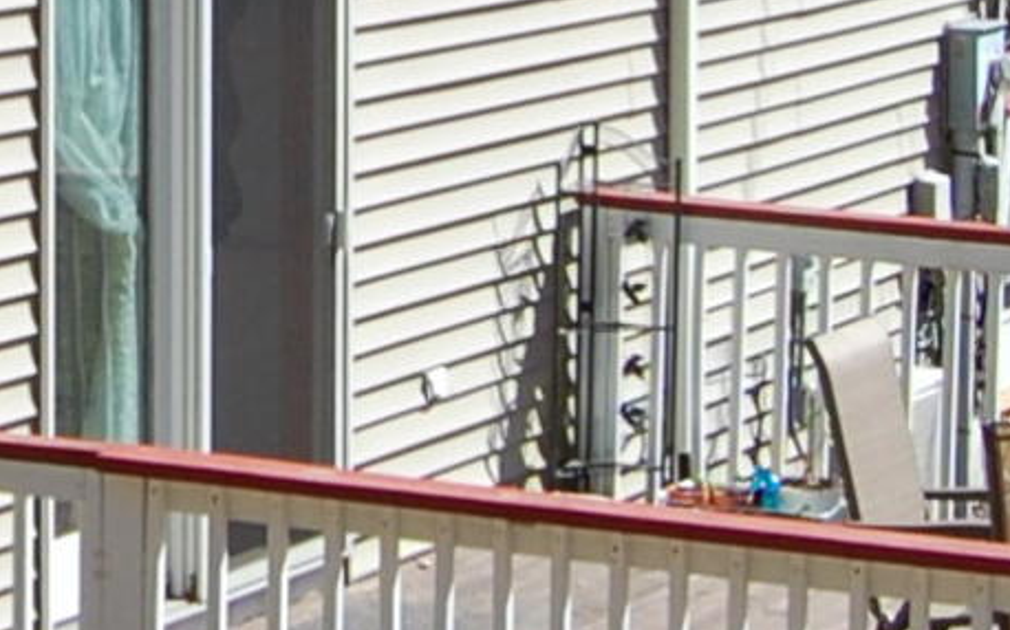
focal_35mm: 180
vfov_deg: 7.1
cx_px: -542
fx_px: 4953
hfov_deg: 11.2
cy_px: -423
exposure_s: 1/250
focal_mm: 18
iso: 200
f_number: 8
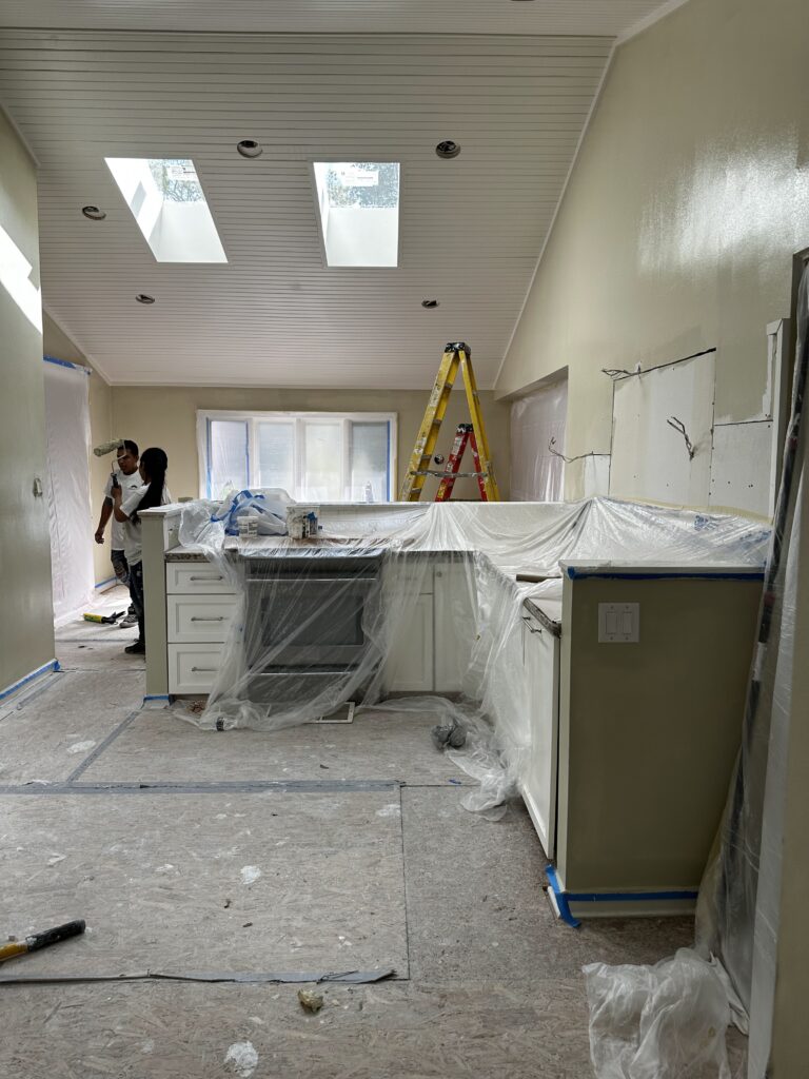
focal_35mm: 24
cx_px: 404
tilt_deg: -5.7
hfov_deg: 56.8
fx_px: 748
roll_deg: -1.5
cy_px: 540
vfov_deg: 71.6
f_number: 1.78
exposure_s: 1/351
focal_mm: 6.86
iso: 80
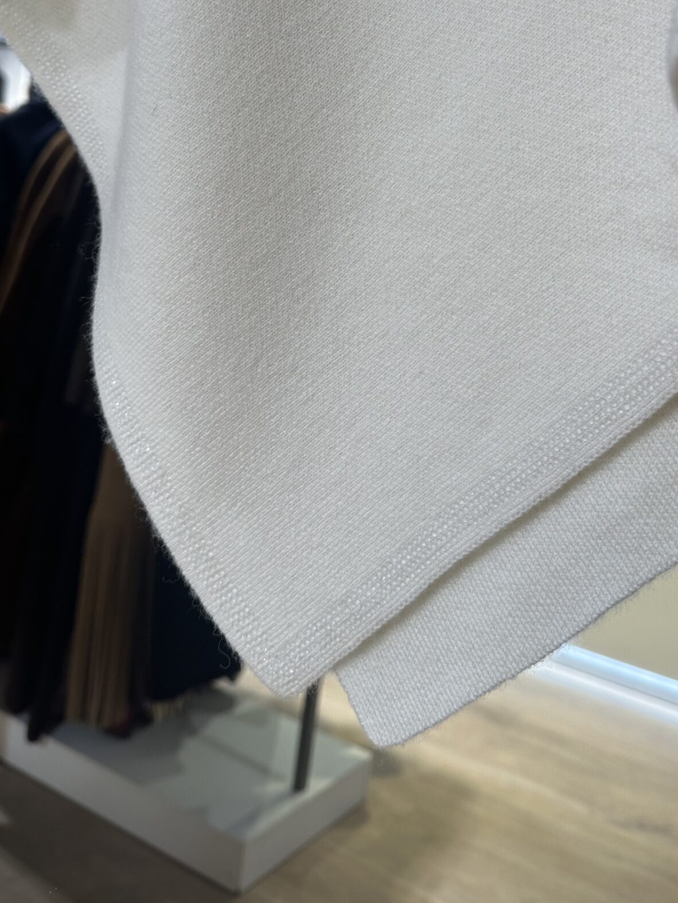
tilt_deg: -6.7
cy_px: 207
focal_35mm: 39
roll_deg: -3.3
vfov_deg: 45.9
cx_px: 385
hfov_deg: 36.8
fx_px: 1018
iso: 64
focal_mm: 6.86
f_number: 1.78
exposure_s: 1/100
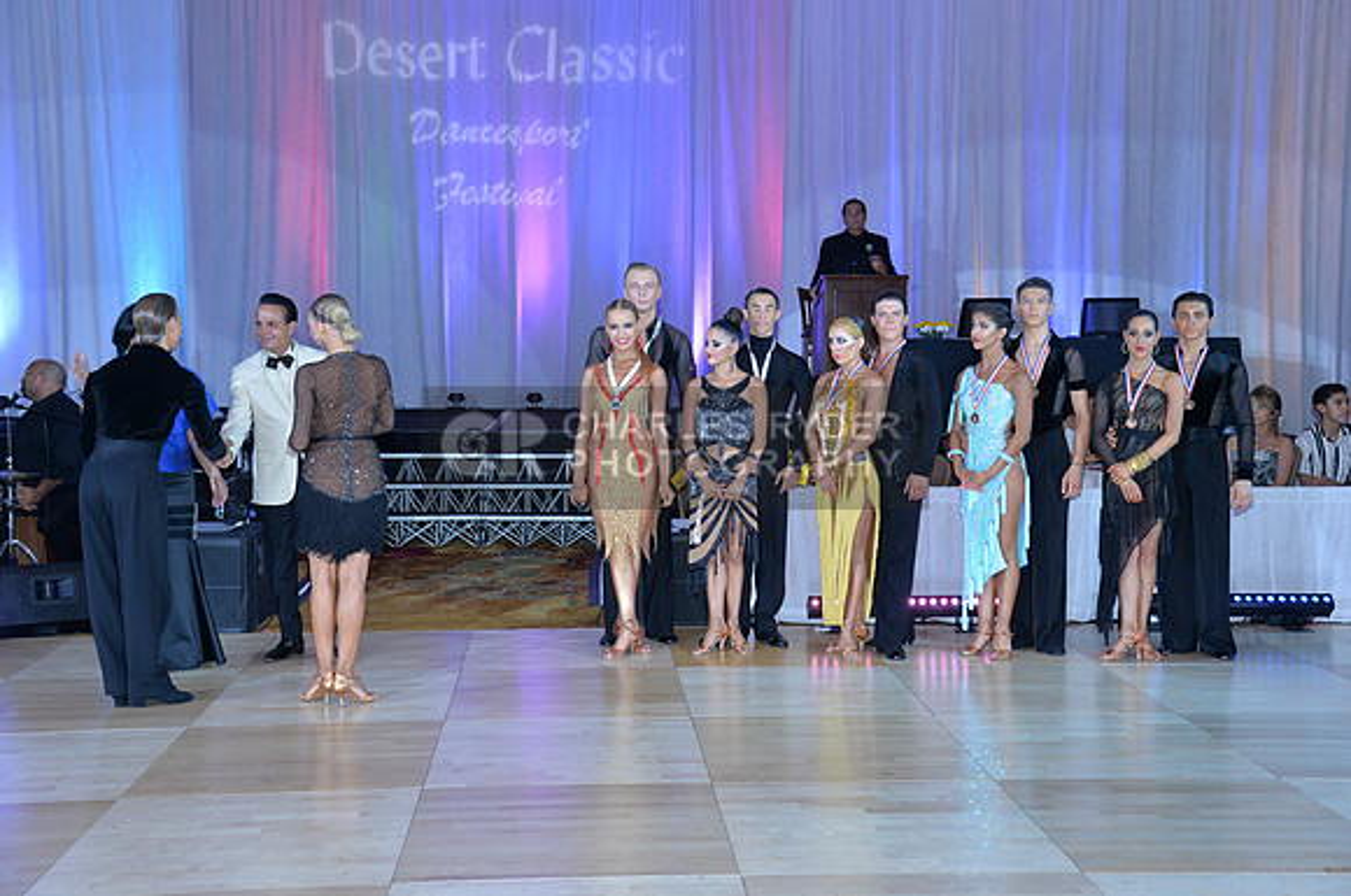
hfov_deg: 42.8
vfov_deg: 29.2
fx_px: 1724
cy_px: 448
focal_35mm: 46
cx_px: 676
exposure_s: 1/250
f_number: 5.6
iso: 1600
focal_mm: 46
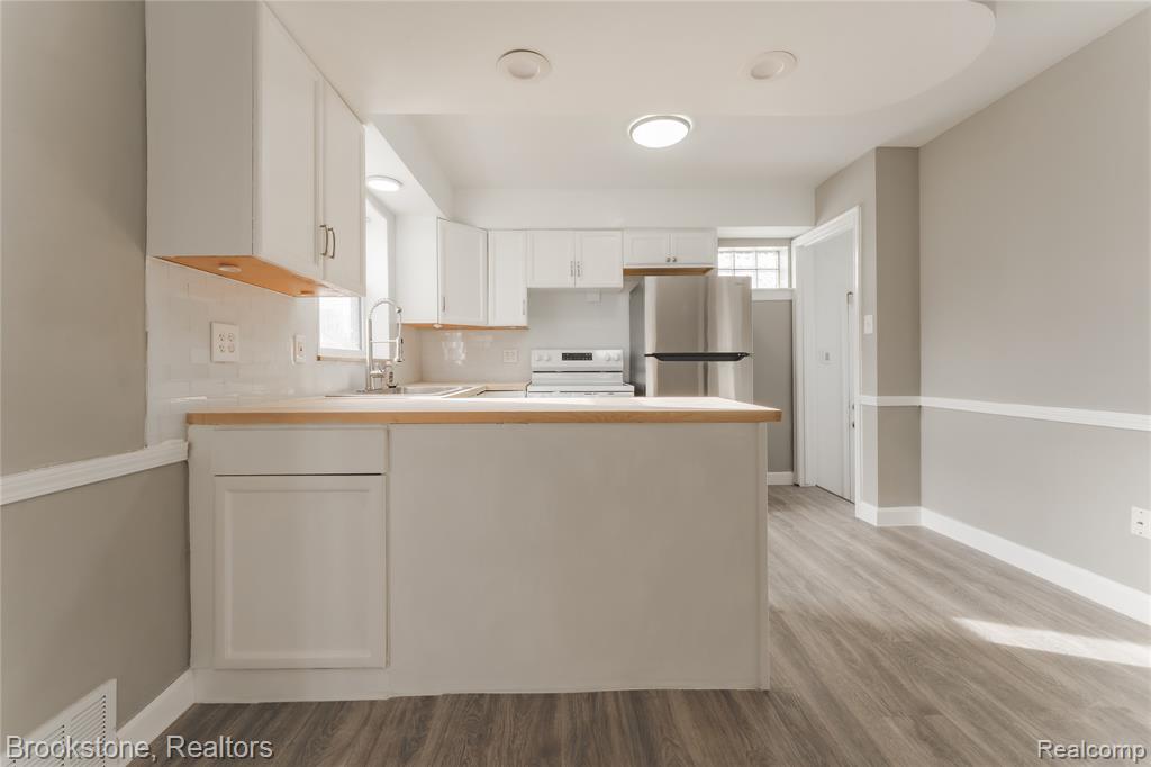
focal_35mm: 14
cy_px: 384
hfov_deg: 104.3
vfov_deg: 81.2
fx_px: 447
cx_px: 576
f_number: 18
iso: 250
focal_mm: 14
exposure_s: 1/10
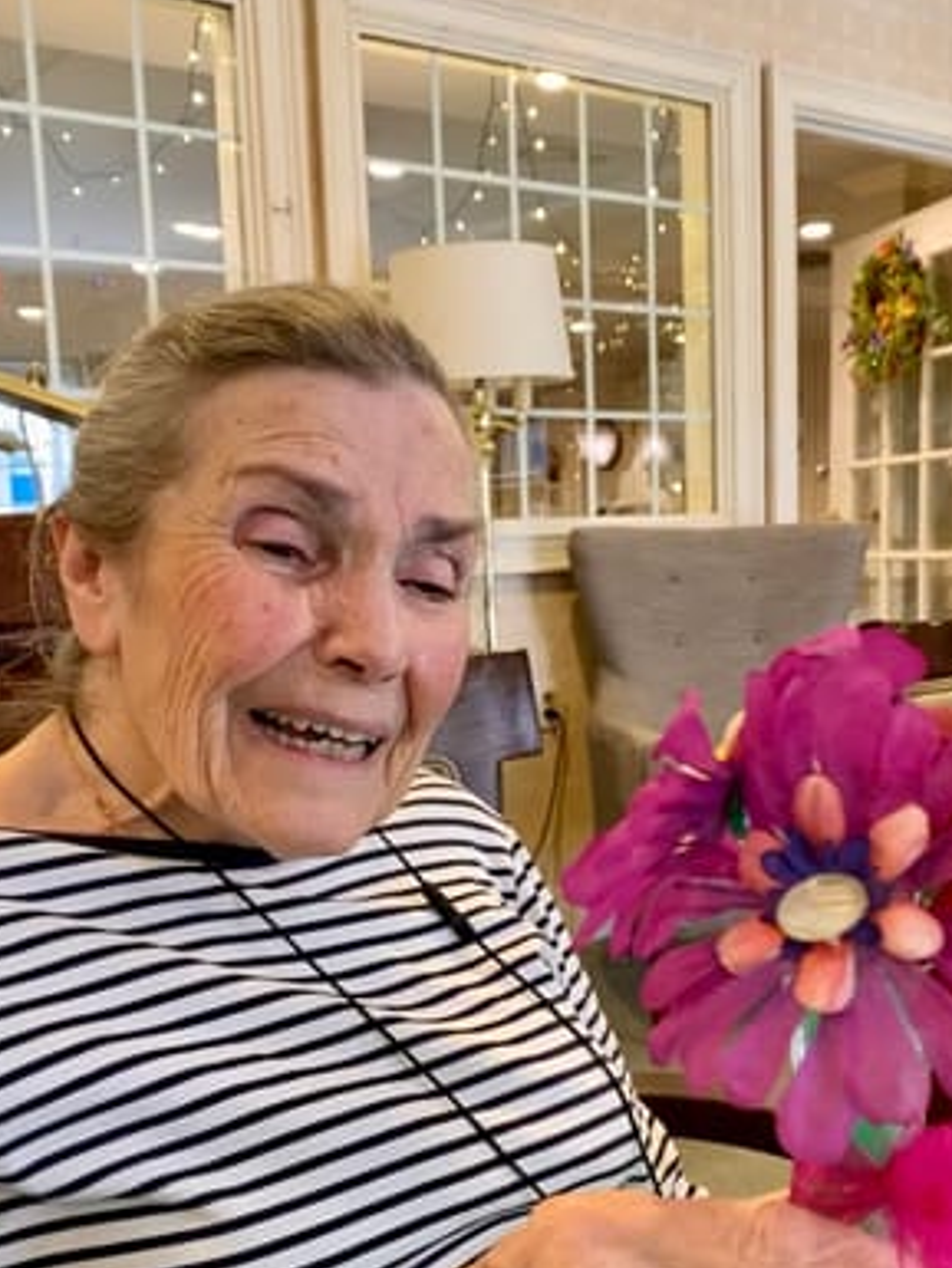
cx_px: 580
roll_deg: +1.4
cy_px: 743
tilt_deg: -7.8
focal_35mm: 36
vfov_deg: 51.1
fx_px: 1319
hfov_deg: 39.5
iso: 250
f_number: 1.8
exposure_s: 1/60
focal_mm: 4.25
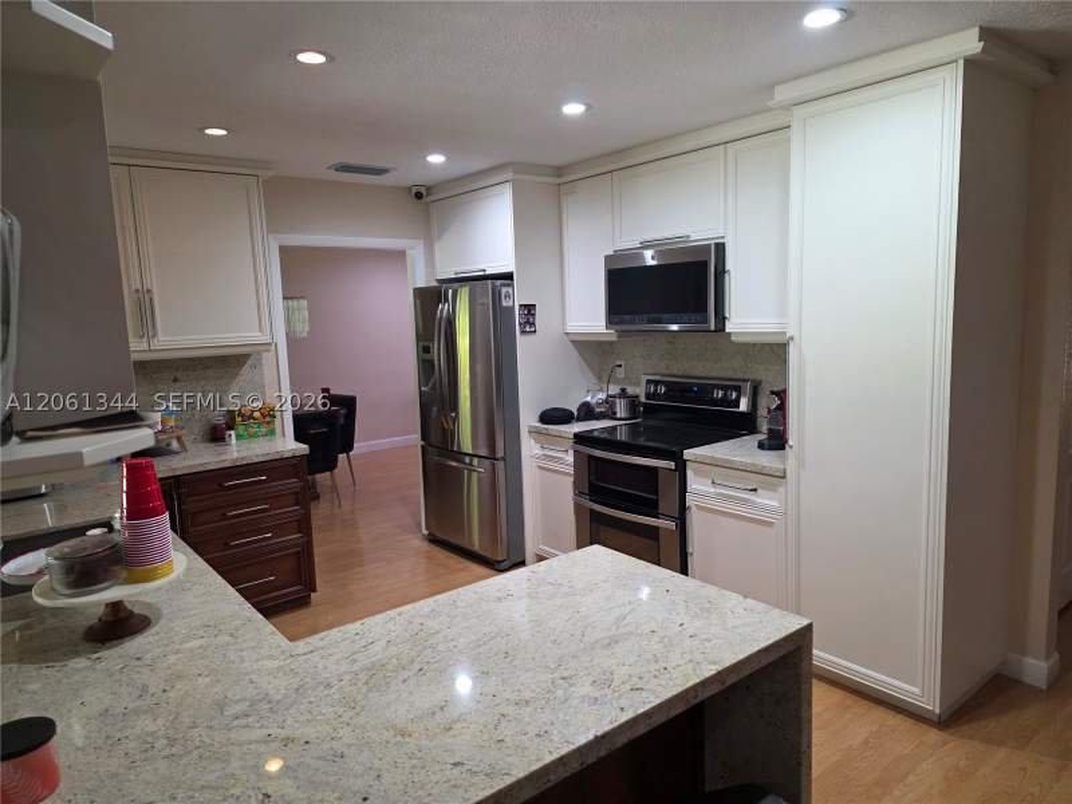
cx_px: 536
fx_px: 712
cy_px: 402
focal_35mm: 23
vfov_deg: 58.9
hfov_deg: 73.9
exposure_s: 1/120
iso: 400
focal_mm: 6.3
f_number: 1.7
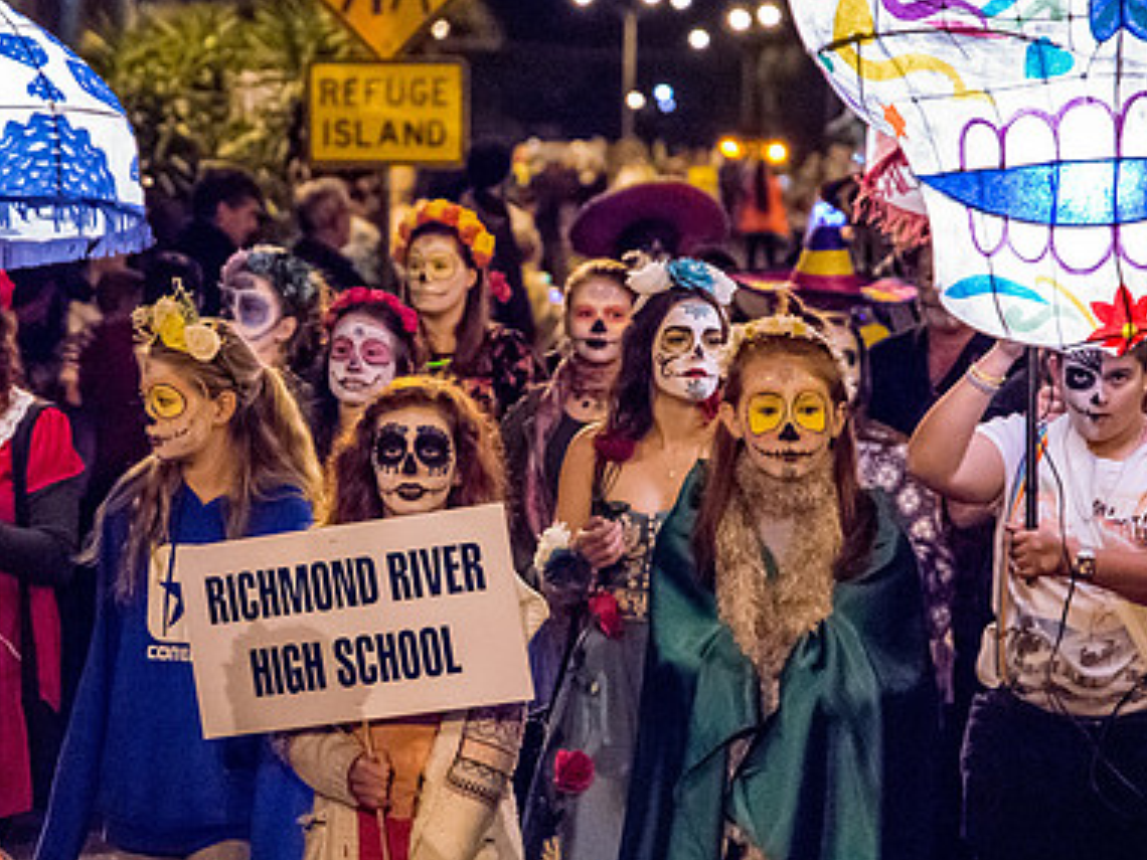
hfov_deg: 12.8
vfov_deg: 9.6
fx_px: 5103
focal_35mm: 154
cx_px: 453
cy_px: 430
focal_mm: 105
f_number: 4
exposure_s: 1/125
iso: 18102
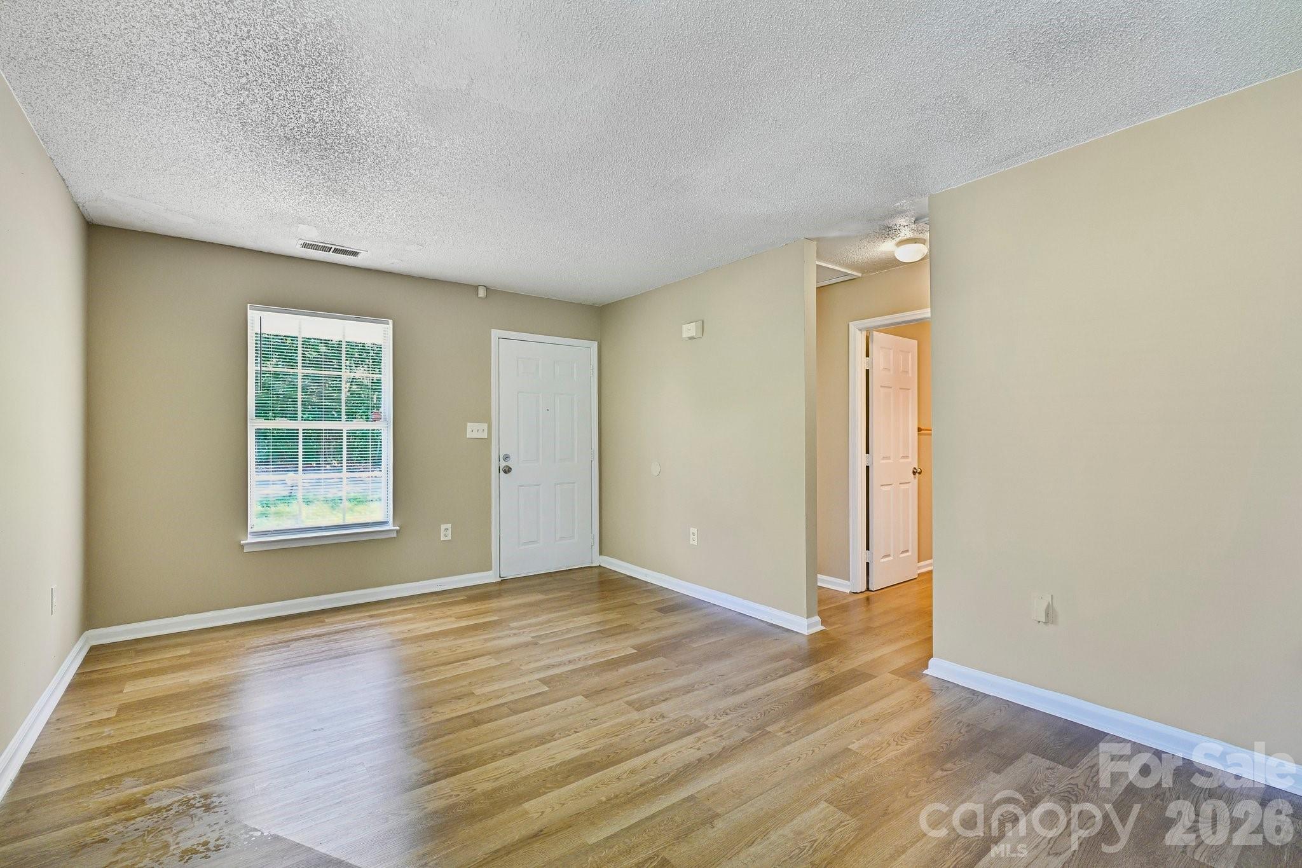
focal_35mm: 16
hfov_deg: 98.5
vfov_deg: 75.5
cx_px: 651
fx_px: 560
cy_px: 434
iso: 320
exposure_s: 1/15
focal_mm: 15.5
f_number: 8
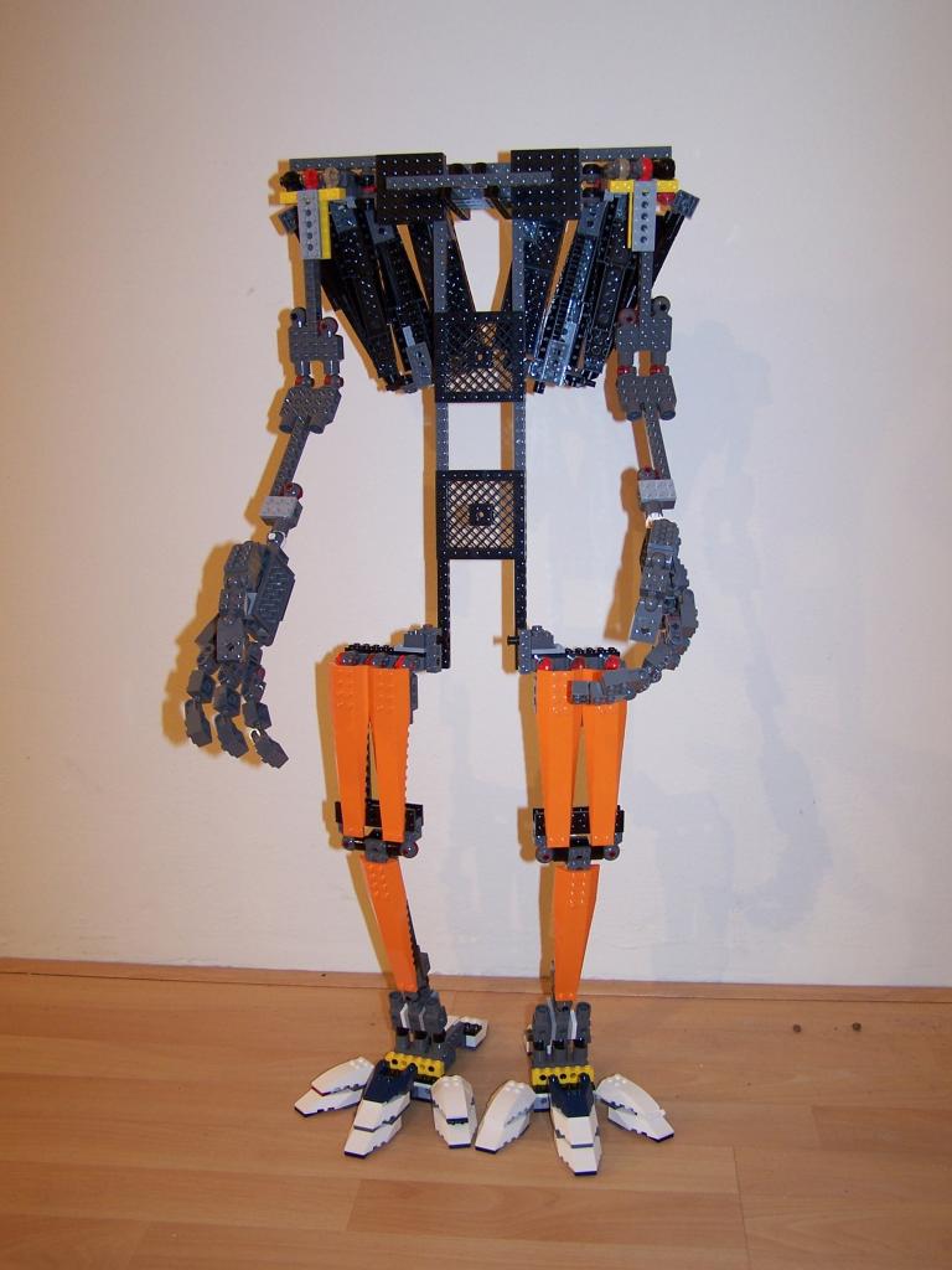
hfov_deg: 37.7
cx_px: 476
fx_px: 1393
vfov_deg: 49.0
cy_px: 635
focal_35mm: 38
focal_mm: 6.3
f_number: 2.8
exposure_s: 1/2
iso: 80
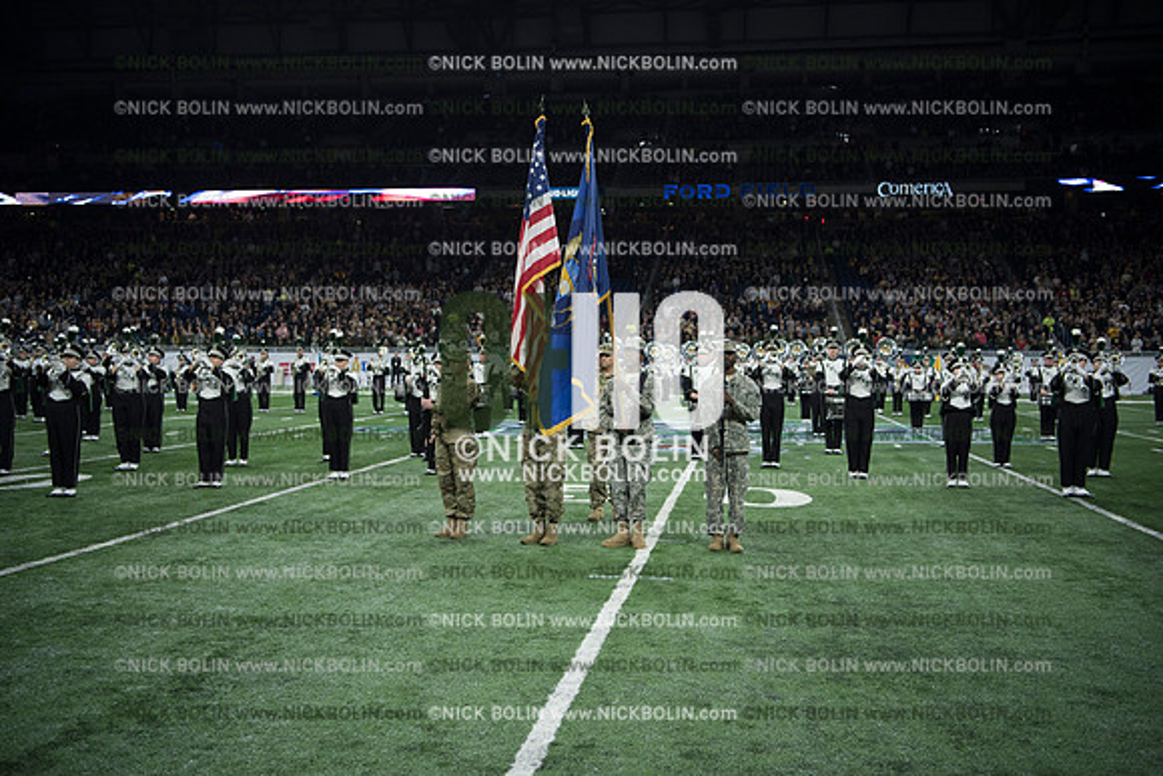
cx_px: 582
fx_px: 1228
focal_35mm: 38
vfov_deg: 35.1
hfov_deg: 50.7
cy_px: 388
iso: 1250
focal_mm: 38
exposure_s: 1/1250
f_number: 2.8
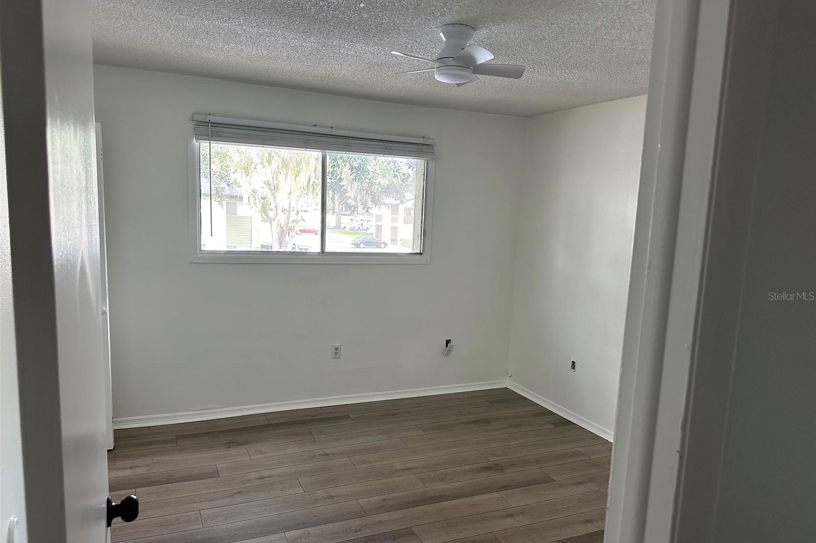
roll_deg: -2.5
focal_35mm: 25
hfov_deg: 71.5
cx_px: 408
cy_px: 296
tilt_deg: -8.1
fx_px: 567
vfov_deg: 51.2
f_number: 1.78
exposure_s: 1/66
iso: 250
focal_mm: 6.86
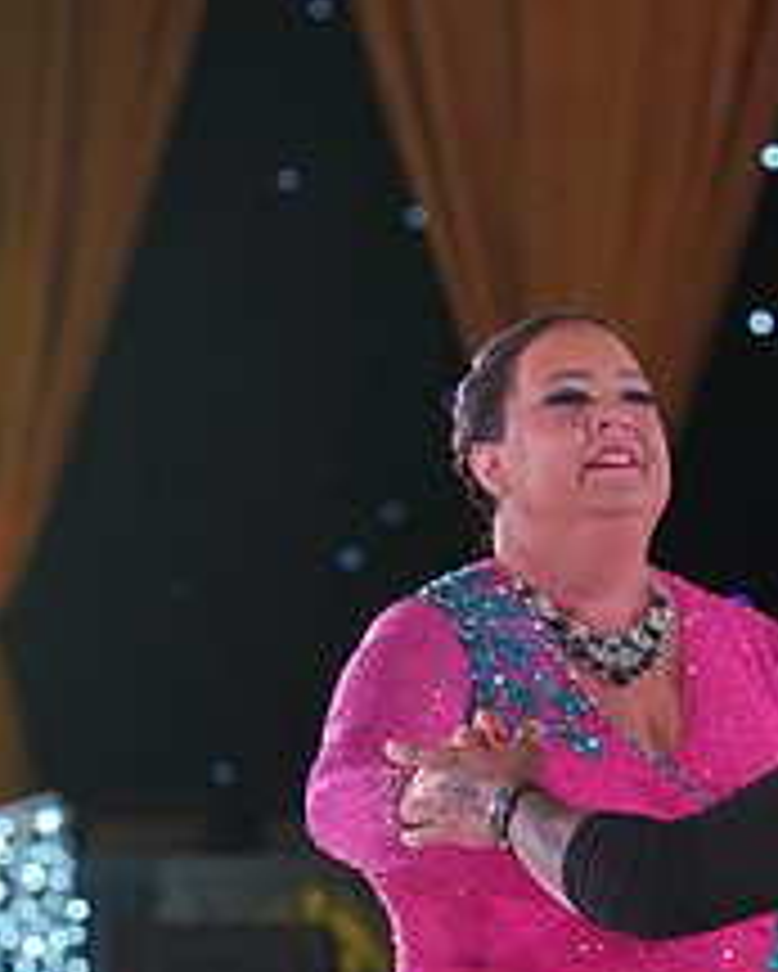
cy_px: 1156
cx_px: 789
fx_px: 8341
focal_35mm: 290
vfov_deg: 6.6
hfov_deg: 5.3
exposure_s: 1/400
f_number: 4
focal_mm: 115
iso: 1250
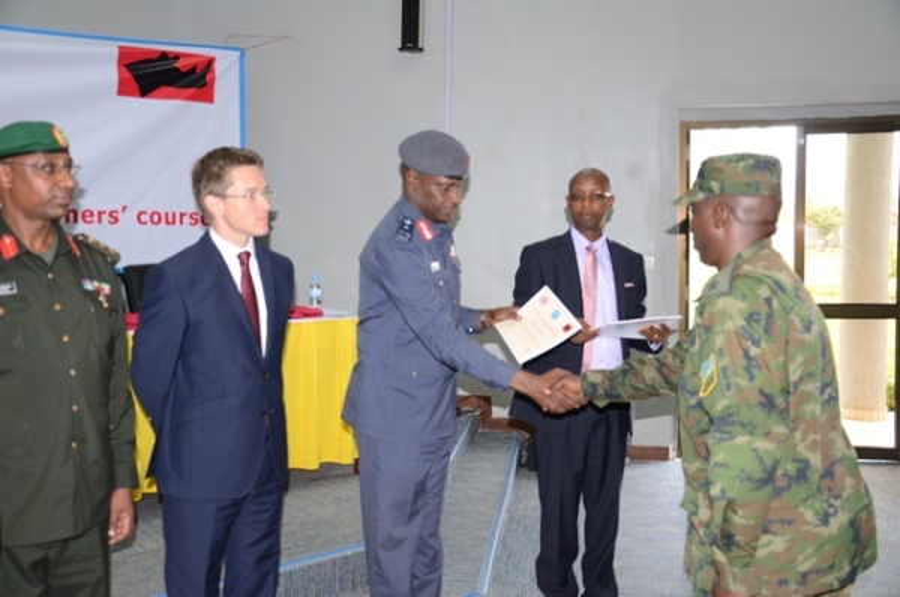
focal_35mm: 38
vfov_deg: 35.4
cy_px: 298
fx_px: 936
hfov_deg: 51.4
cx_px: 450
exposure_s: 1/60
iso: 320
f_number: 4
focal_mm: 25
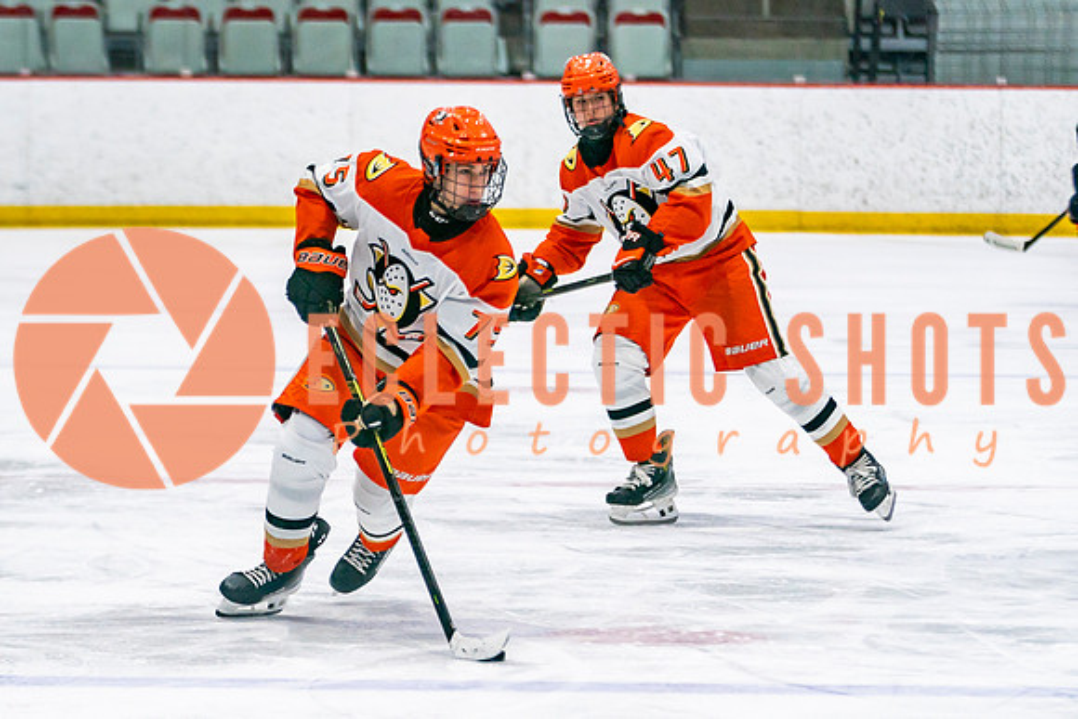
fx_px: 8357
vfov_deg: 4.9
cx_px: 416
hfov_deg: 7.4
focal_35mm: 279
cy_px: 472
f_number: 2.8
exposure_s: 1/640
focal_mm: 130
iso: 500
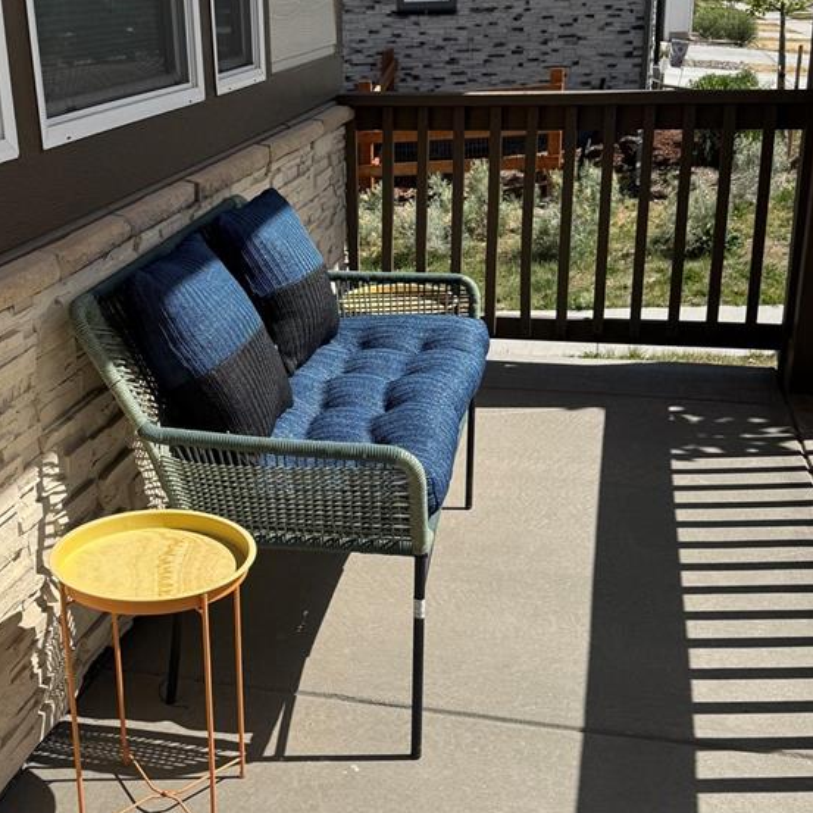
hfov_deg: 36.6
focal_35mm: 46
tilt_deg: -20.1
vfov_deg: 36.8
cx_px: 303
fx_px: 1222
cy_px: 425
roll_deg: +2.7
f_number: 1.78
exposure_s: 1/5814
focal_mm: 6.76
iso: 80
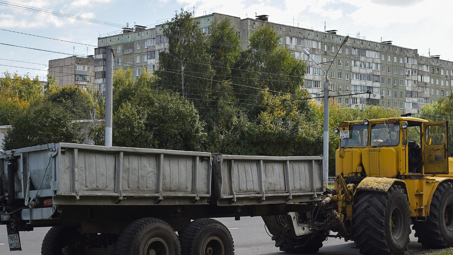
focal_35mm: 54
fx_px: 649
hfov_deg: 38.5
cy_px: 152
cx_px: 222
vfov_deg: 22.2
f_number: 6.3
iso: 200
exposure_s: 1/500
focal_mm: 28
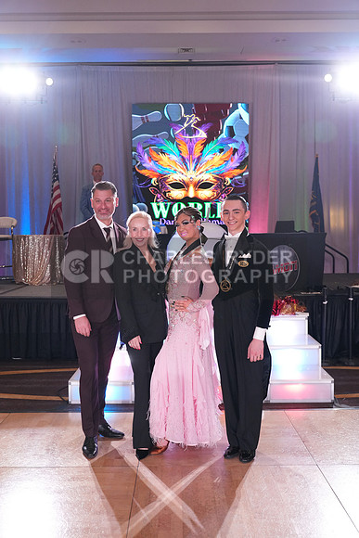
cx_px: 180
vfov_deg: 53.1
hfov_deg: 36.9
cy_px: 269
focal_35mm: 36
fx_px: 538
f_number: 4
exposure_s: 1/500
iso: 2500
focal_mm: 36
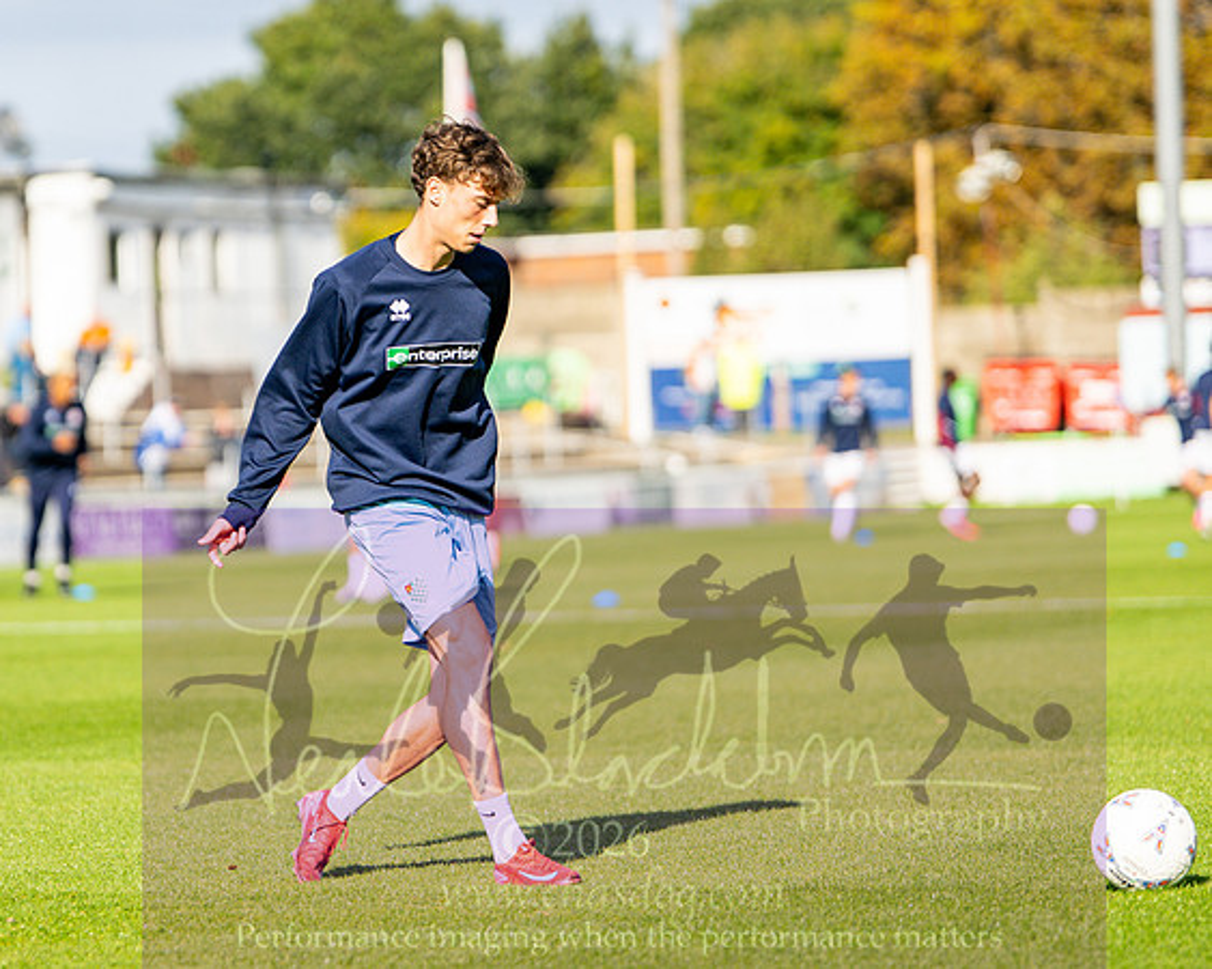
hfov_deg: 10.7
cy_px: 417
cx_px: 292
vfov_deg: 8.5
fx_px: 6484
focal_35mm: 181
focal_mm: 85
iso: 100
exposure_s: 1/8000
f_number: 1.4
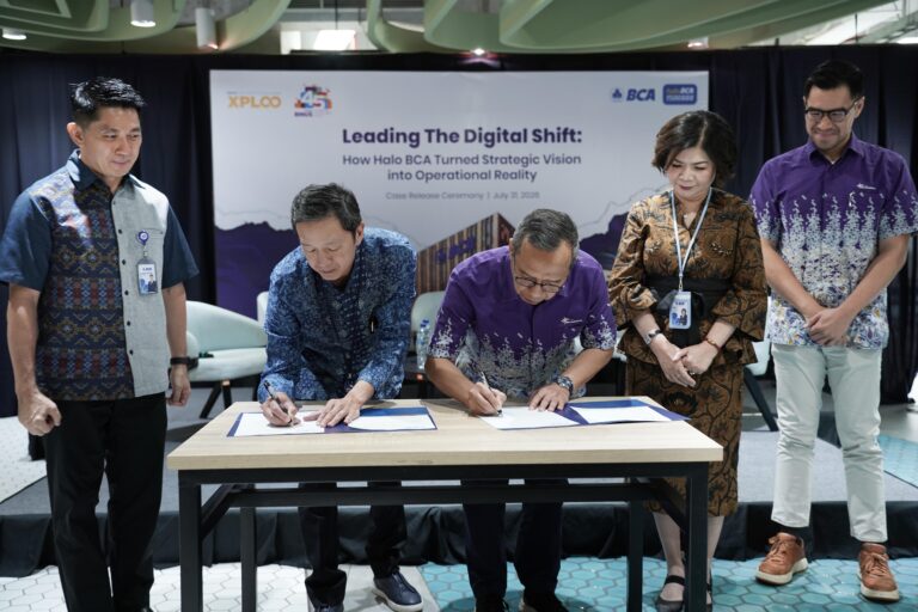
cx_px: 459
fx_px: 918
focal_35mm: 36
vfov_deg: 36.9
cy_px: 306
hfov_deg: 53.1
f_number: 2.8
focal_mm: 36
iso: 640
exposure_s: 1/100
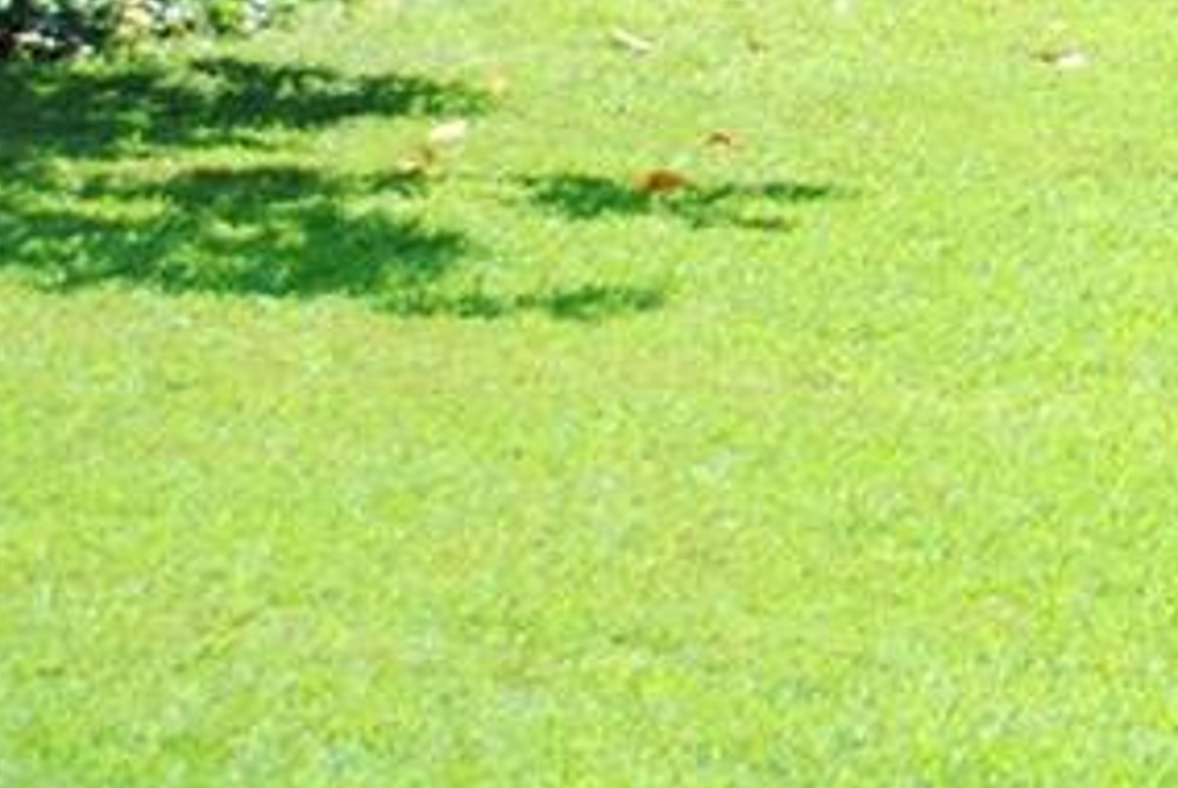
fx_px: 5306
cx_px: 1891
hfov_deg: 12.0
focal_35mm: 162
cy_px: -508
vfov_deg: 8.3
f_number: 4.8
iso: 100
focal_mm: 30
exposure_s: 1/200
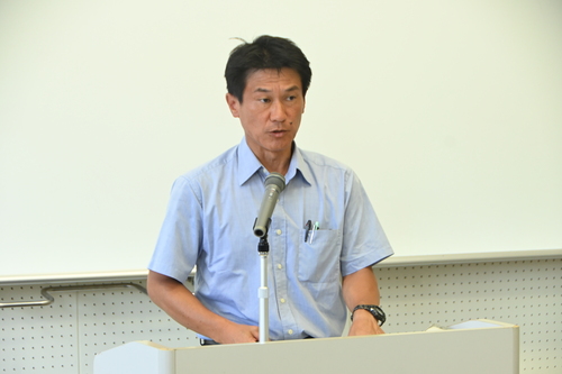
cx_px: 281
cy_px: 187
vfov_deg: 11.1
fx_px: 1919
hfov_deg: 16.7
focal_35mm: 123
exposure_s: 1/125
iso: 1000
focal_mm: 82
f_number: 5
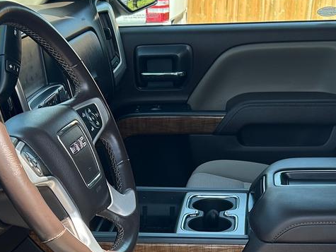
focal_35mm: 70
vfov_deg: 19.7
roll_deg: +0.3
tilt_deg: -28.7
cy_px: 306
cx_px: 165
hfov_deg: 27.8
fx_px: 680
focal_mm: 5.7
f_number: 1.5
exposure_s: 1/611
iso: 50
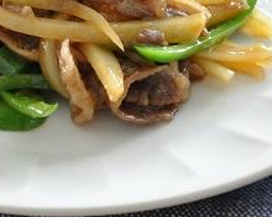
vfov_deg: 4.2
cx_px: 73
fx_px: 2987
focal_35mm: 371
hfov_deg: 5.2
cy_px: 4
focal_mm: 90
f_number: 5.6
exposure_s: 1/60
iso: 1600
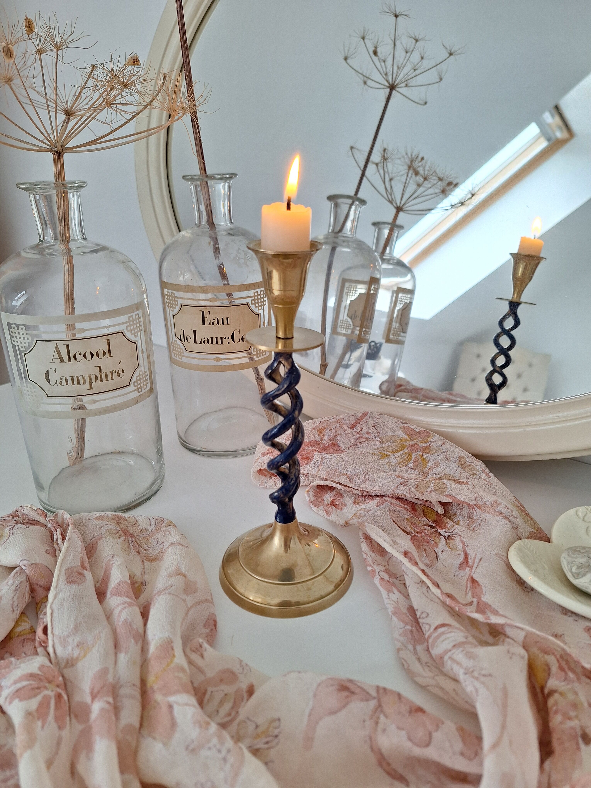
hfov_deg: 58.9
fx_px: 524
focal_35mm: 23
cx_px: 296
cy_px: 394
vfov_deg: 73.9
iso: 80
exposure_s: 1/100
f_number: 1.8
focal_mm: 5.54
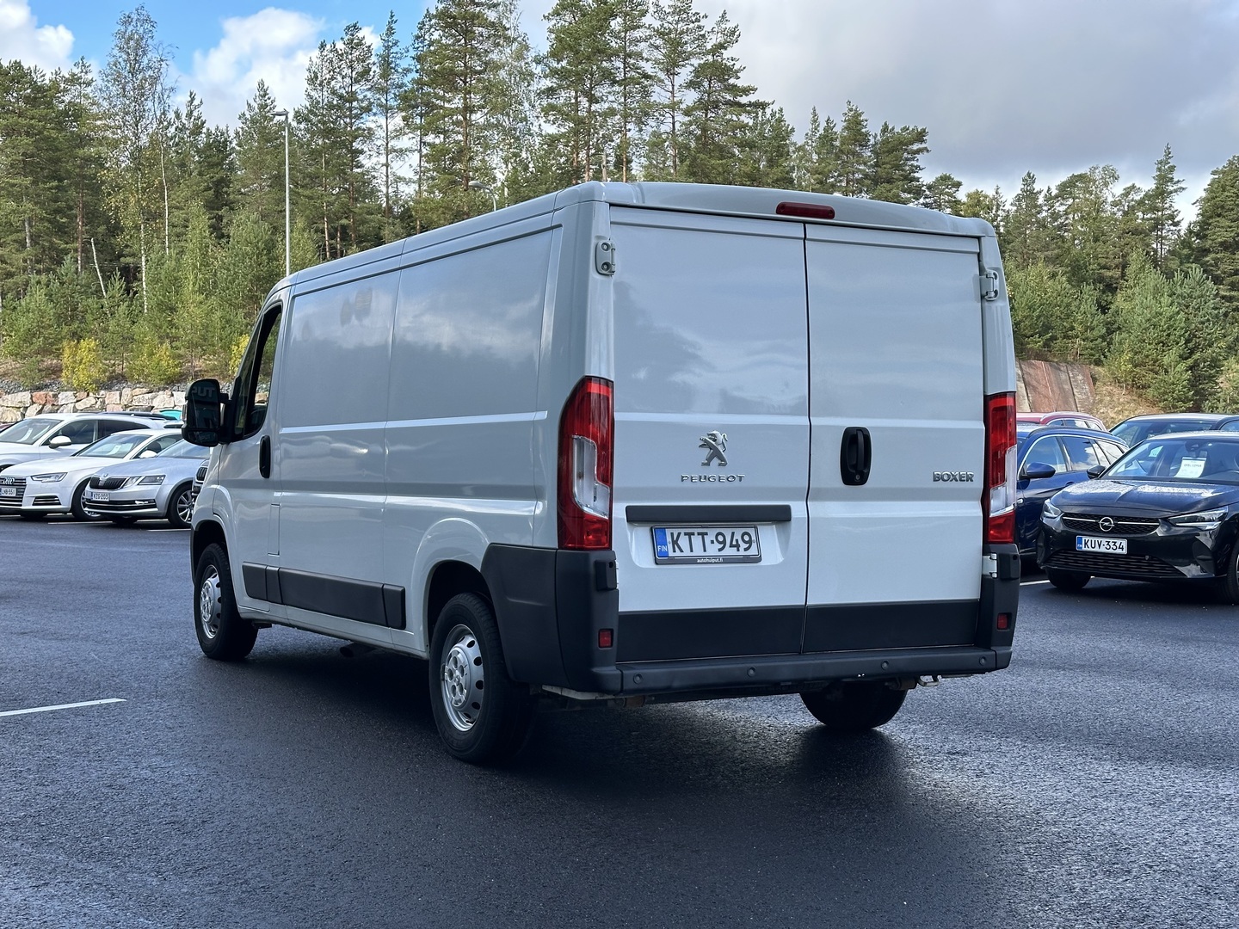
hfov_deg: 39.7
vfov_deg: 30.3
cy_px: 464
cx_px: 620
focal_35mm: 48
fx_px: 1718
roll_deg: +0.2
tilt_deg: -1.4
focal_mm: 6.86
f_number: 1.78
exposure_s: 1/1050
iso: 64
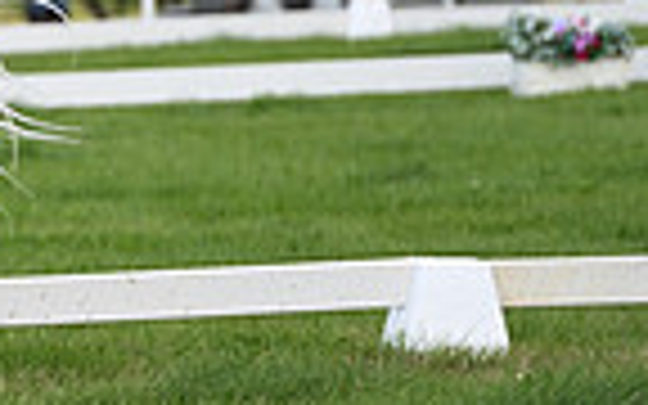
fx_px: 14552
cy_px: -142
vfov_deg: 1.6
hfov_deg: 2.5
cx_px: -594
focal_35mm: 824
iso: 200
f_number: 4
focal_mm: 200
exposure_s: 1/1250
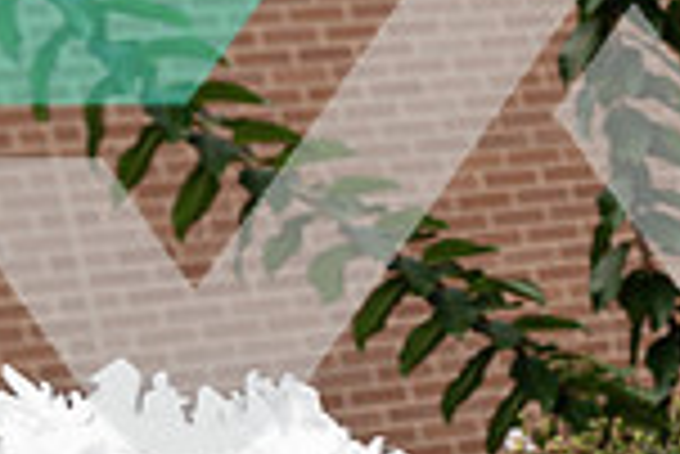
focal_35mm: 138
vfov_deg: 9.6
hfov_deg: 14.1
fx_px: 2609
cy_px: 766
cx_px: 964
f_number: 7.1
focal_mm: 36
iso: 100
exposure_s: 1/160
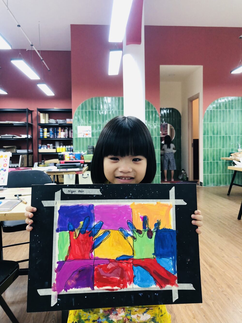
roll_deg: -1.2
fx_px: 261
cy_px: 162
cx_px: 121
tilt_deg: -1.4
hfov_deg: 49.8
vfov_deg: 63.4
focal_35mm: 28
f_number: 1.8
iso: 40
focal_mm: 4
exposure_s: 1/33
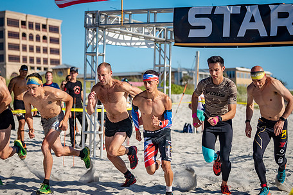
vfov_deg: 15.4
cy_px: 109
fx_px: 724
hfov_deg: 22.9
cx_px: 137
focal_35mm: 89
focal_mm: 70
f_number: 2.8
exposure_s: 1/4000
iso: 280
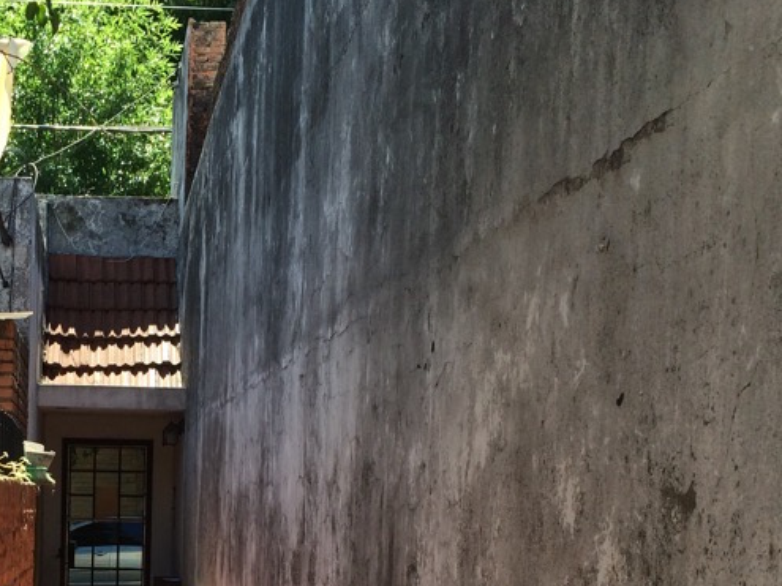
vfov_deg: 23.6
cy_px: 548
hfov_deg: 30.9
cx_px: 100
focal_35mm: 60
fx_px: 1355
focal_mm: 4.15
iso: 32
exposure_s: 1/707
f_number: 2.2
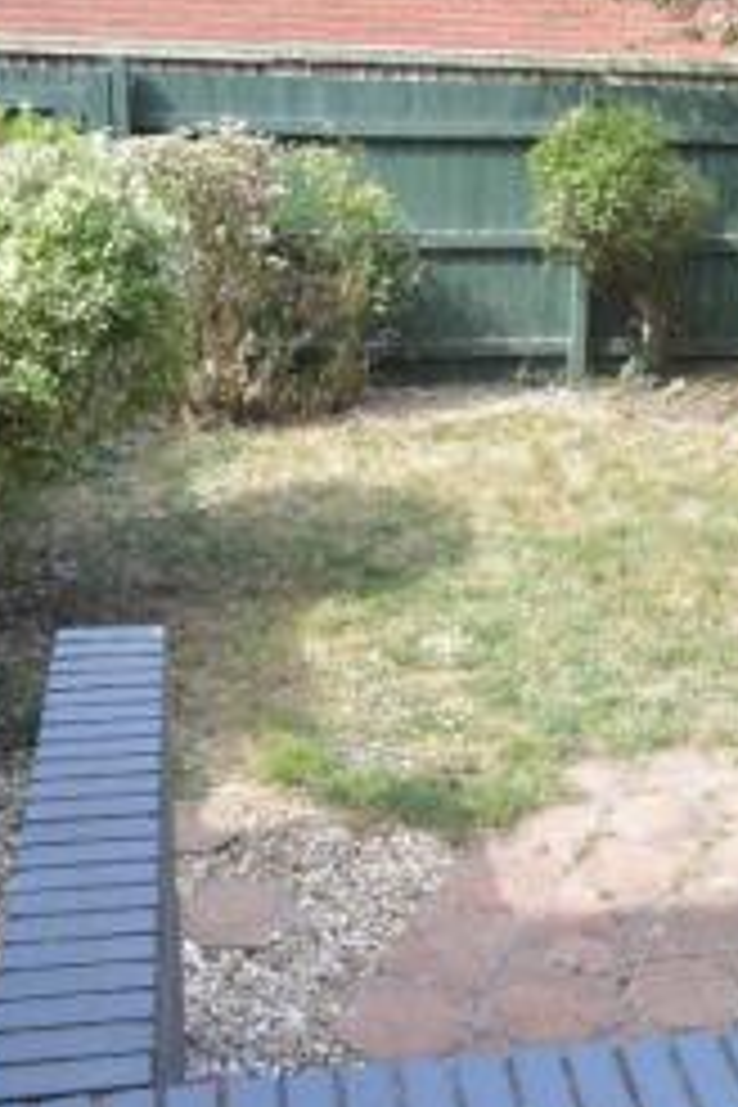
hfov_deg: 22.9
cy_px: 583
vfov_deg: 34.5
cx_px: 644
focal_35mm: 58
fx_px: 1783
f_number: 4.8
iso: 100
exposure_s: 1/90
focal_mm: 20
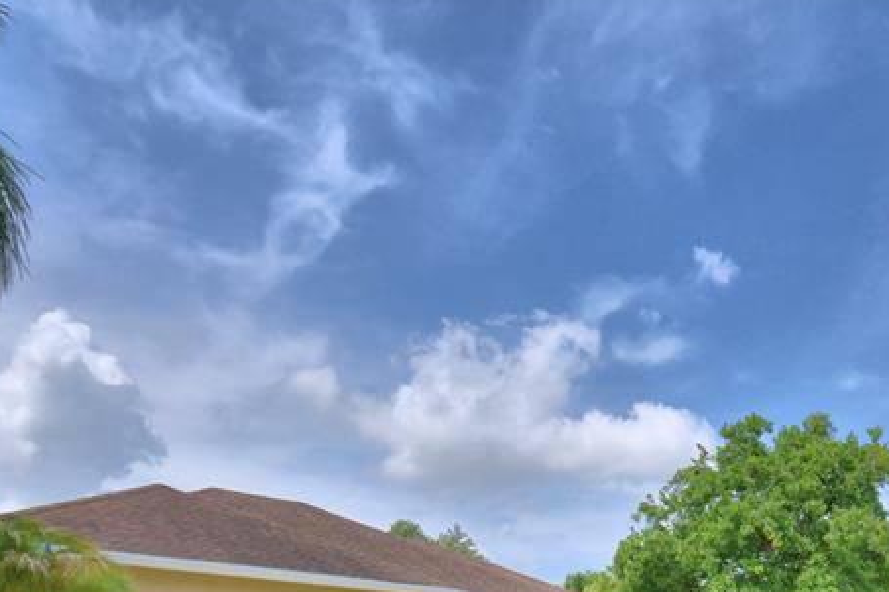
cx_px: 549
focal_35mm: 34
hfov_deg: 55.2
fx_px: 839
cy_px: 655
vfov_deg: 33.7
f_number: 4.5
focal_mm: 10
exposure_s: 1/1600
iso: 100
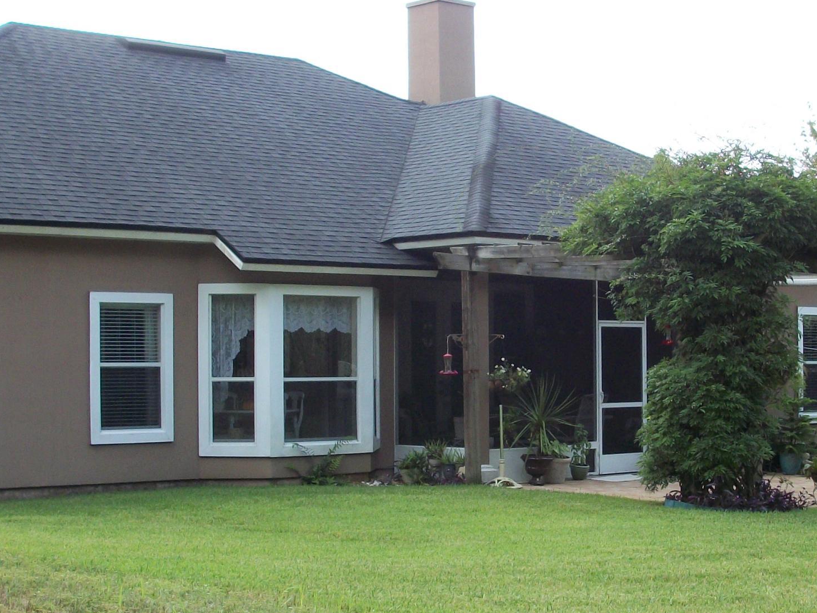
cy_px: 400
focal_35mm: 72
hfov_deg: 26.9
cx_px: 524
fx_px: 1700
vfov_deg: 20.4
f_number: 3.1
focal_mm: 6.3
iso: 80
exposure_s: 1/400
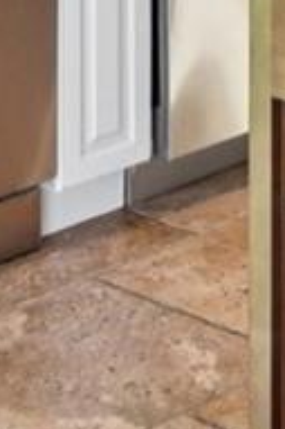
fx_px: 1891
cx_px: 422
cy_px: -442
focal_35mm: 159
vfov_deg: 11.6
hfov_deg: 8.4
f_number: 8
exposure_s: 1/30
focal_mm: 19
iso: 400
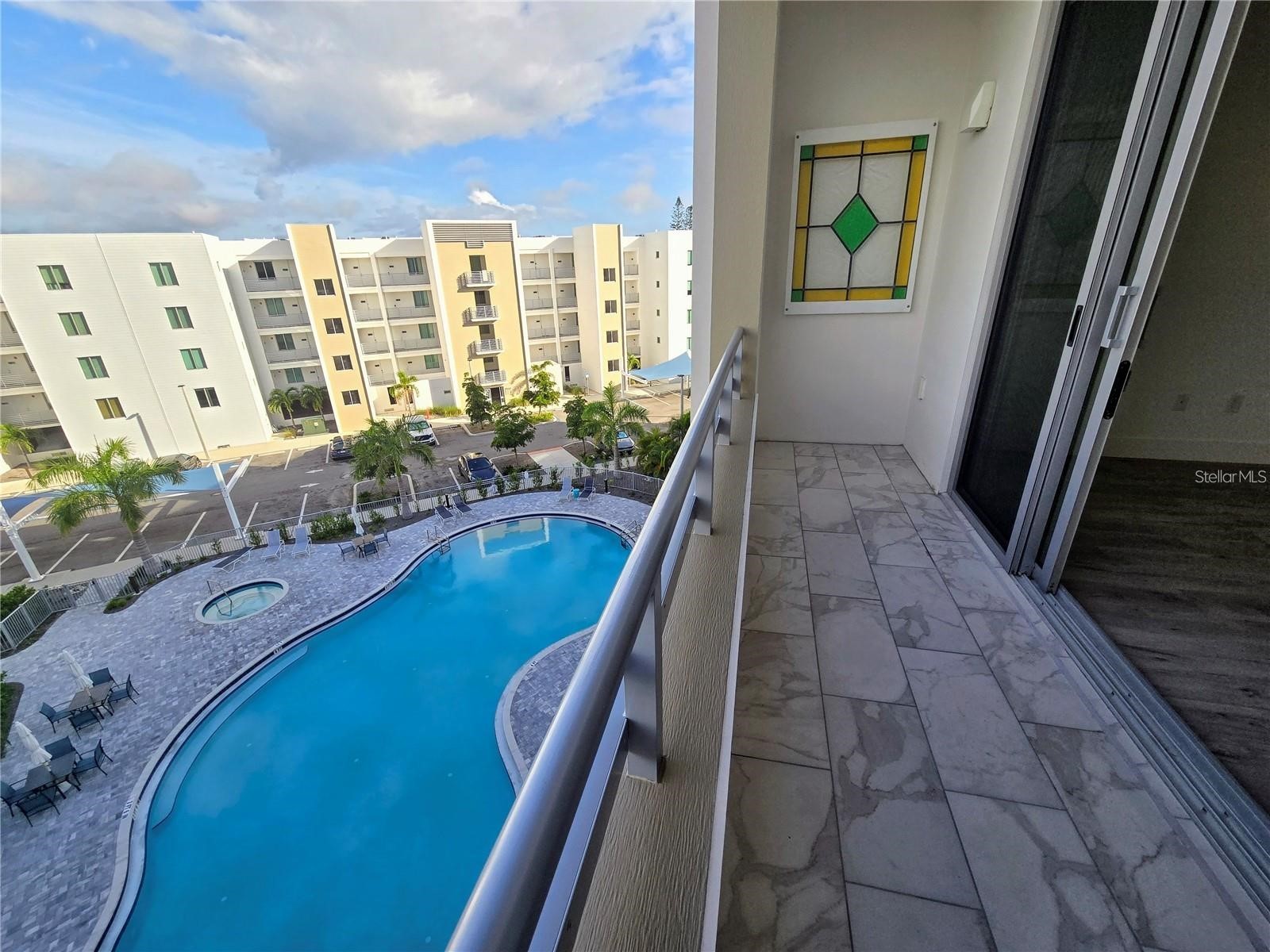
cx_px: 635
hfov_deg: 106.2
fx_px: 477
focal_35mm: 13
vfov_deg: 89.9
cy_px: 476
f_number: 2.2
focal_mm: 2.2
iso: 50
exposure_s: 1/1300
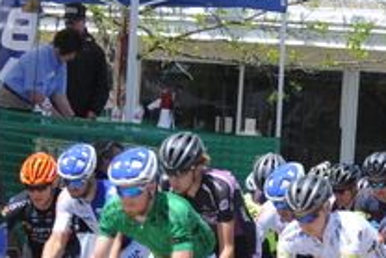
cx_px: 705
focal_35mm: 300
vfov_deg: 4.6
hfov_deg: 6.7
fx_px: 3219
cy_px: 292
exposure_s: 1/640
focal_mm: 78
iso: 200
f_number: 5.6
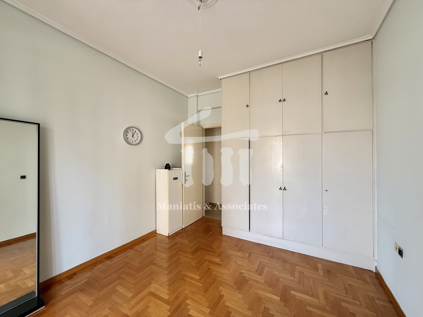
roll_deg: +0.3
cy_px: 158
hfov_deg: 102.1
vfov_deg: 85.7
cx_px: 212
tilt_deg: +0.7
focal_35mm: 14
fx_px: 171
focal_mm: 2.22
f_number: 2.2
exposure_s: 1/99
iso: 125
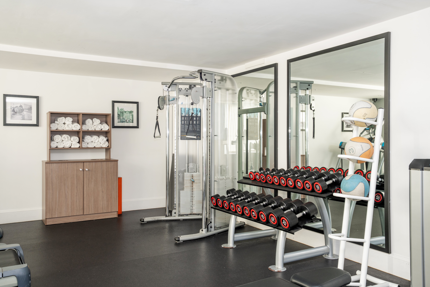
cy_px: 144
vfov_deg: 41.1
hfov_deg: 58.7
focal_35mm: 32
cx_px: 215
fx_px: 382
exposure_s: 1/40
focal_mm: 32
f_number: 6.3
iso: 500
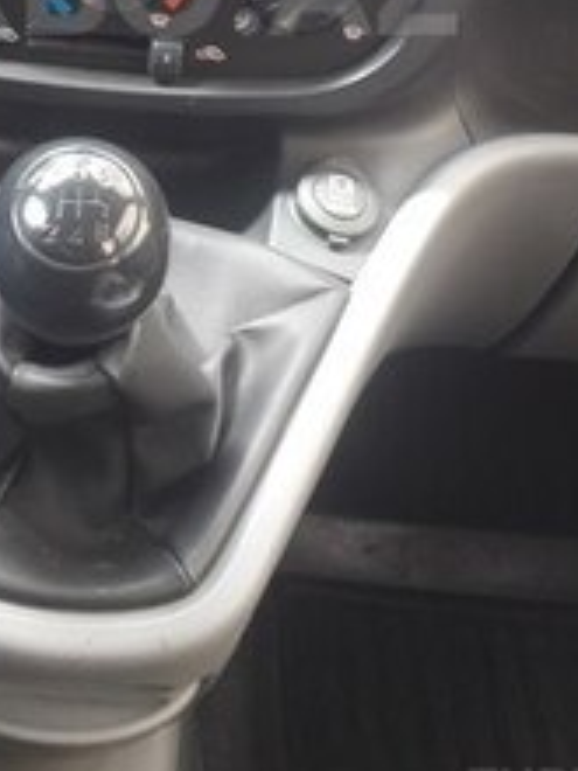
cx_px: 98
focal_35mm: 61
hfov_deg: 23.6
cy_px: -18
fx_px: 1358
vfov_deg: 29.4
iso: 50
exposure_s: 1/50
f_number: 1.9
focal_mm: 3.6
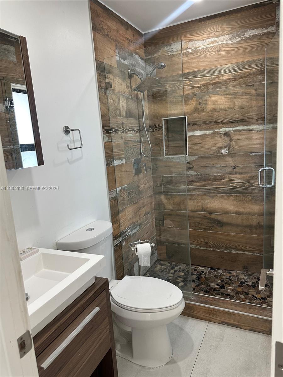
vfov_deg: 71.6
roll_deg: +3.8
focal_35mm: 24
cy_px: 188
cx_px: 142
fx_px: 262
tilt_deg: -9.8
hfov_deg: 56.8
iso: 160
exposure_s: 1/120
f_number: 1.78
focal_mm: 6.86
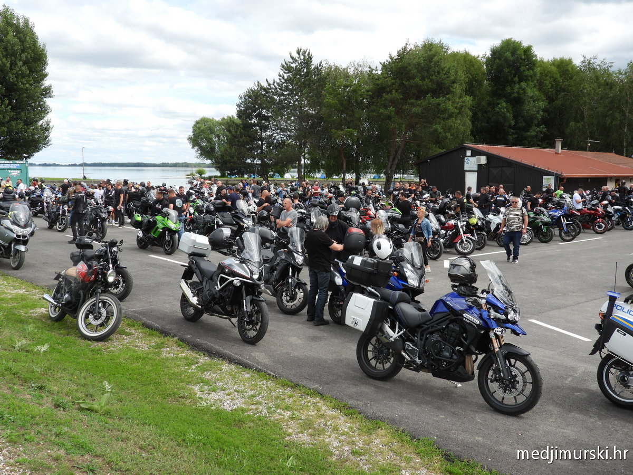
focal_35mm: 32
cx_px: 316
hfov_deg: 56.8
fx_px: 585
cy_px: 238
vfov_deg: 44.2
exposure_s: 1/1000
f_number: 3.2
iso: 100
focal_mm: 5.8
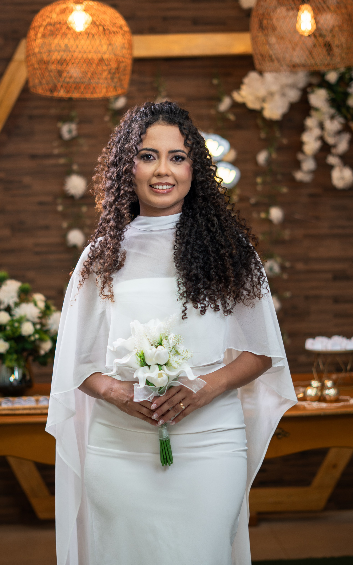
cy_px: 281
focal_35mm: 77
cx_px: 165
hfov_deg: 16.9
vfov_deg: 26.8
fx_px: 1185
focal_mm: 50
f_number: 1.8
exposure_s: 1/160
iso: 320
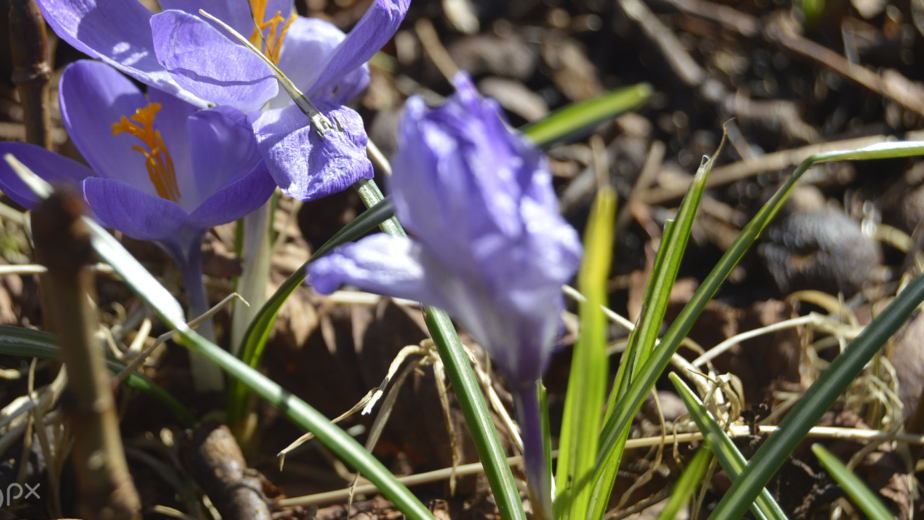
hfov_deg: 21.4
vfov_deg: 12.2
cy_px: 231
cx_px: 408
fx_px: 2440
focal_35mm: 100
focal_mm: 55
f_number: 7.1
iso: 100
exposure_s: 1/200
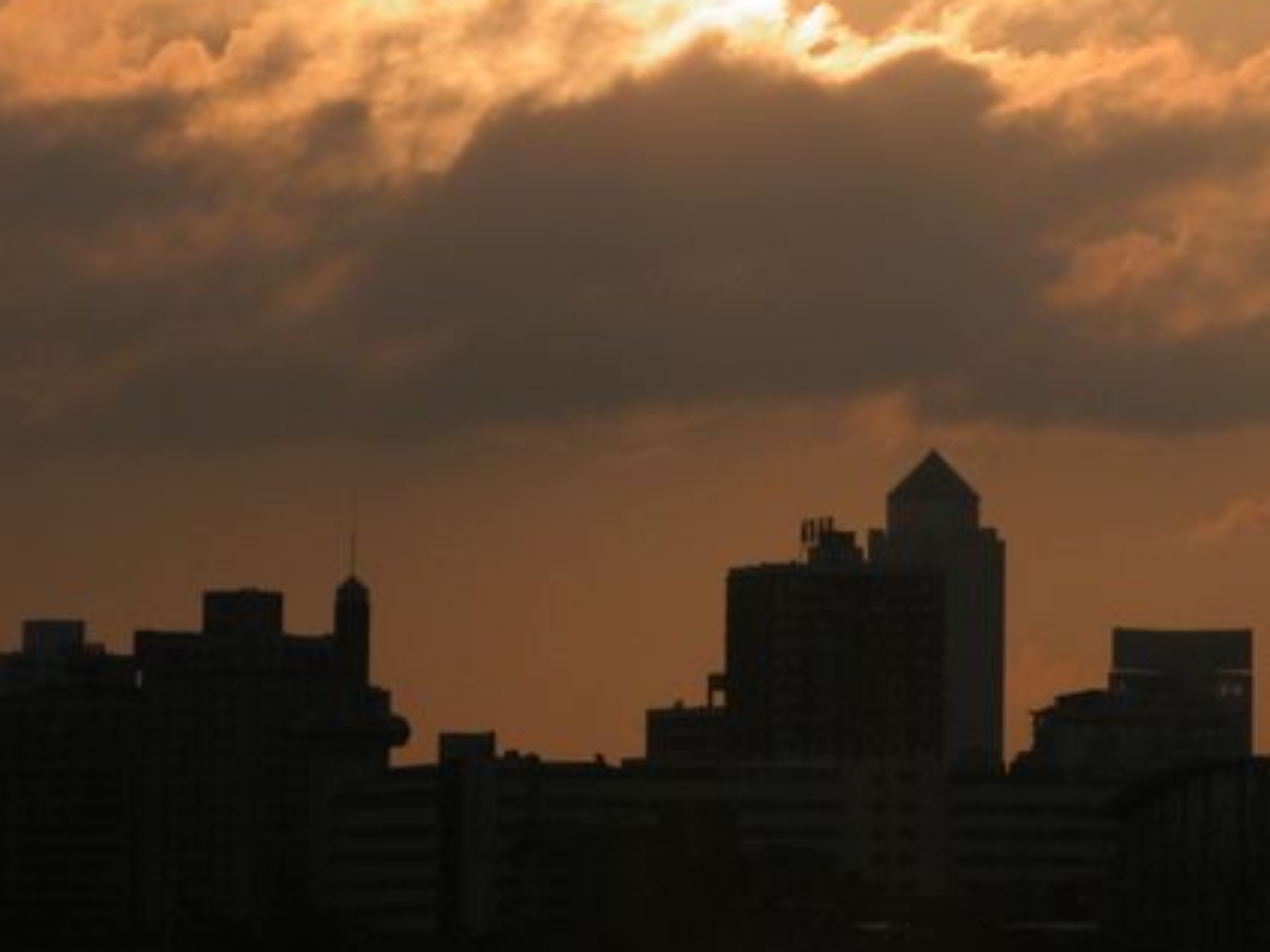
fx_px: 13241
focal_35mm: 361
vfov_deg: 4.1
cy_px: 90
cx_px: 1102
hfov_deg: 5.5
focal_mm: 48.5
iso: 100
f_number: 8
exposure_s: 1/562
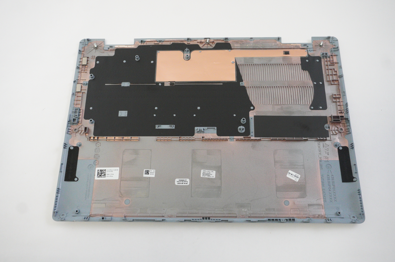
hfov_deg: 53.2
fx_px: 395
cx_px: 198
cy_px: 131
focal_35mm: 36
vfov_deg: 36.8
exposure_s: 1/200
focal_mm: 24
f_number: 5.6
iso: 3200
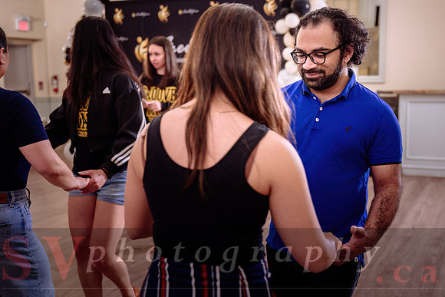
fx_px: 522
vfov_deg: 31.7
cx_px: 257
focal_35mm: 42
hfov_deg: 46.0
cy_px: 149
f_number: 2.8
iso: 1600
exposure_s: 1/160
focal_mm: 36
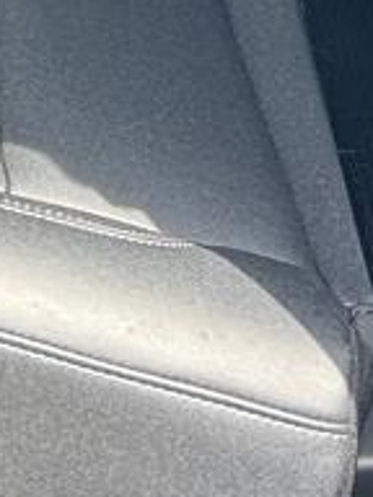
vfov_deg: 12.5
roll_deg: +2.3
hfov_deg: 10.9
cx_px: -202
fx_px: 1868
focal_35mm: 130
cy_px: -624
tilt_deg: -10.1
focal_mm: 5.7
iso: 40
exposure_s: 1/165
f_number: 1.5
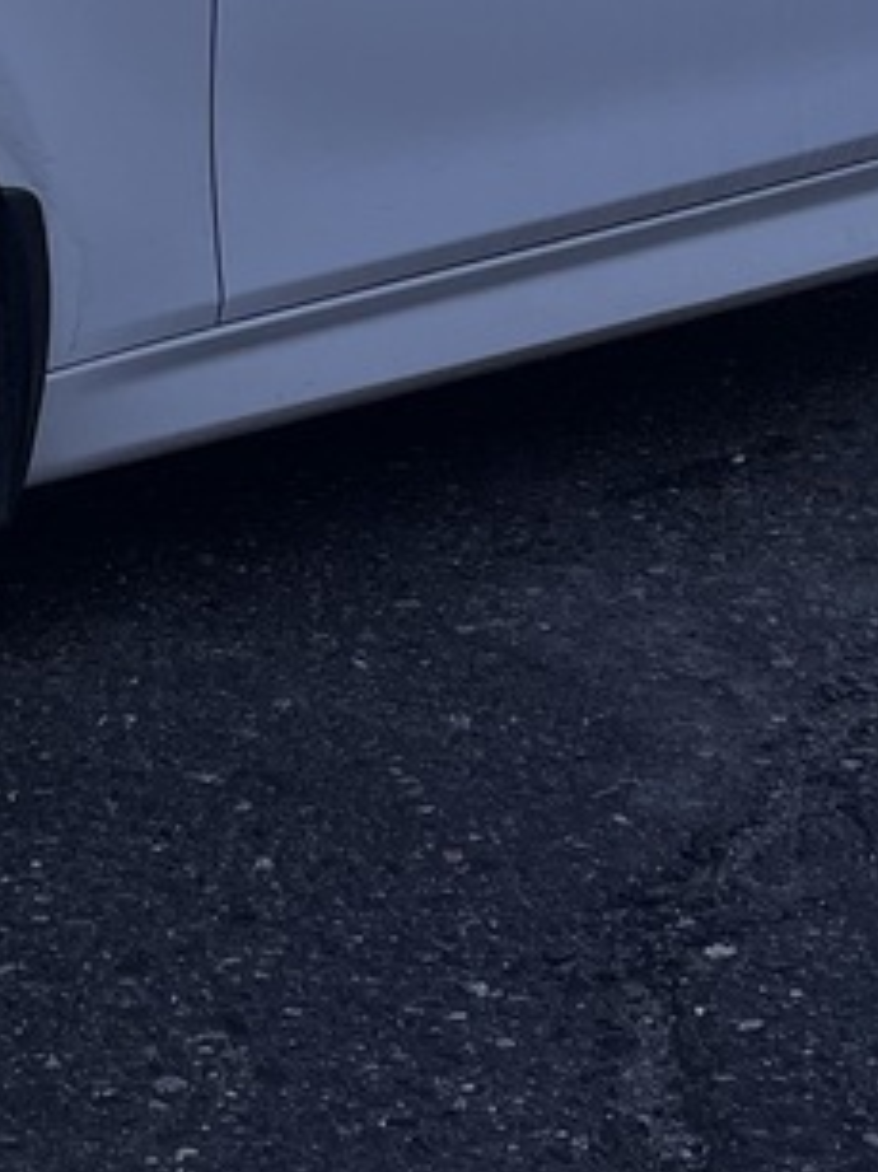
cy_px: -515
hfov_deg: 12.0
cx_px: -4
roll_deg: +0.4
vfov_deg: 15.1
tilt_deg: -2.2
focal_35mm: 122
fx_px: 4129
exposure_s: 1/1776
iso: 50
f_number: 1.6
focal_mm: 5.1
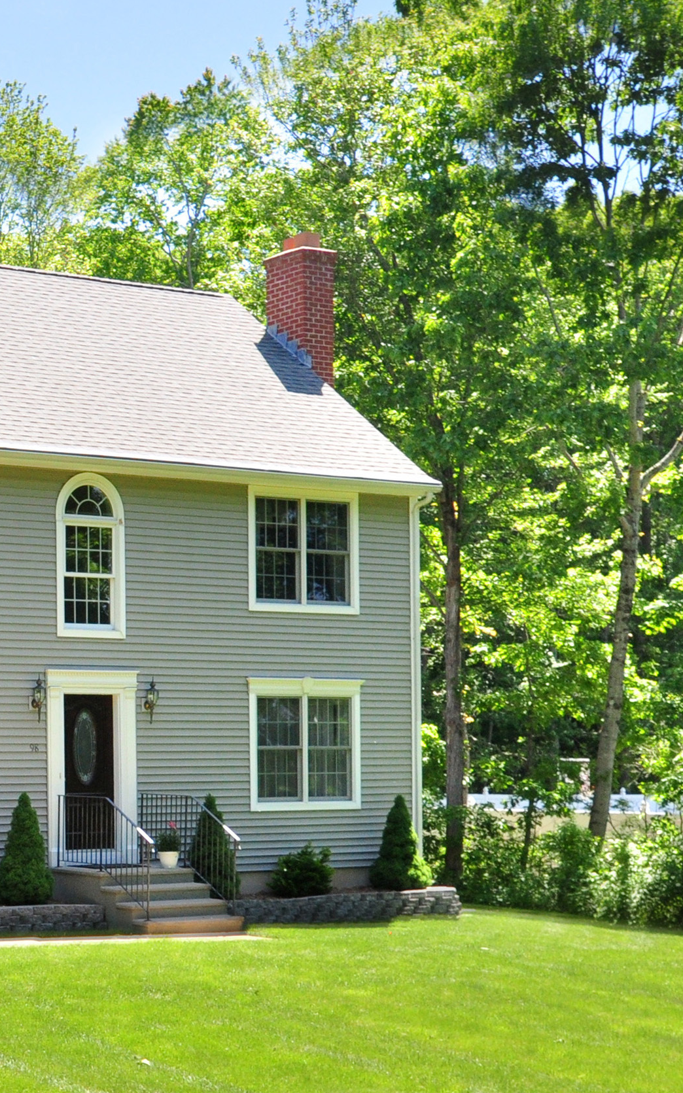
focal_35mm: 53
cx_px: -184
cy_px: 617
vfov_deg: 38.1
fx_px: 1579
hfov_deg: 22.1
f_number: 8
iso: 640
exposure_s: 1/250
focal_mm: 20
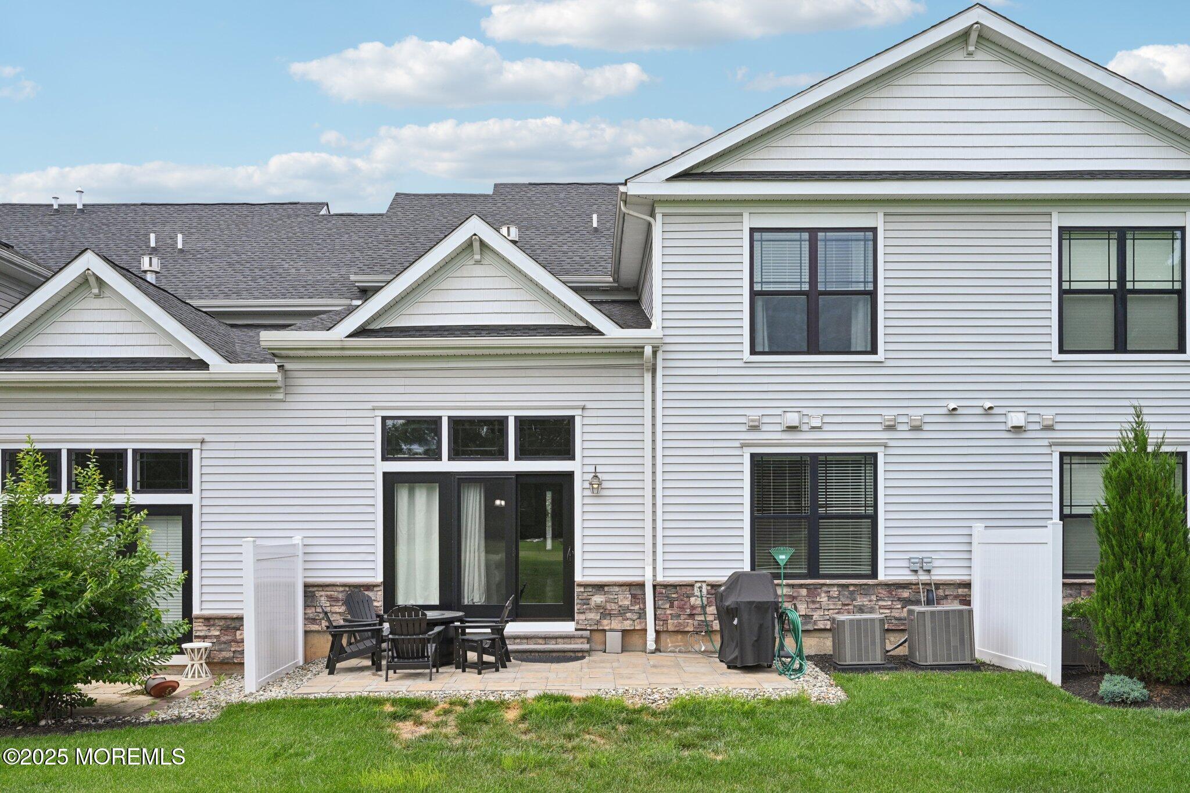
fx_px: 958
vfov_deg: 45.0
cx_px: 595
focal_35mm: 29
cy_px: 396
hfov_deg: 63.7
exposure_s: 1/1600
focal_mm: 29
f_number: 8
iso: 800
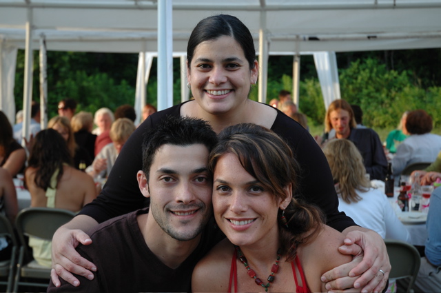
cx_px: 220
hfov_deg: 30.5
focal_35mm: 66
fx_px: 807
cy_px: 146
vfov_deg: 20.6
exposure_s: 1/100
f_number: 4.5
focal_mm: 44
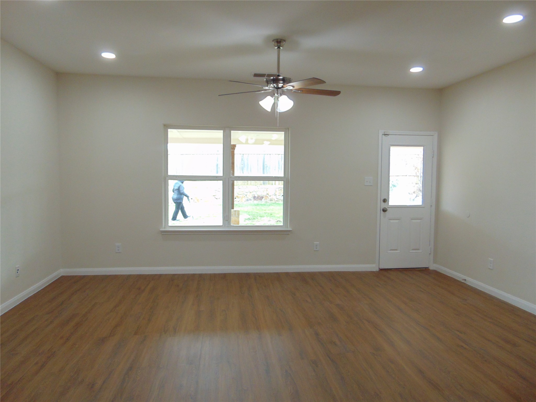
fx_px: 387
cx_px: 268
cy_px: 201
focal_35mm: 25
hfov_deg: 69.4
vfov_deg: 54.9
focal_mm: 4.5
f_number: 3
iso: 160
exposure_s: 1/50
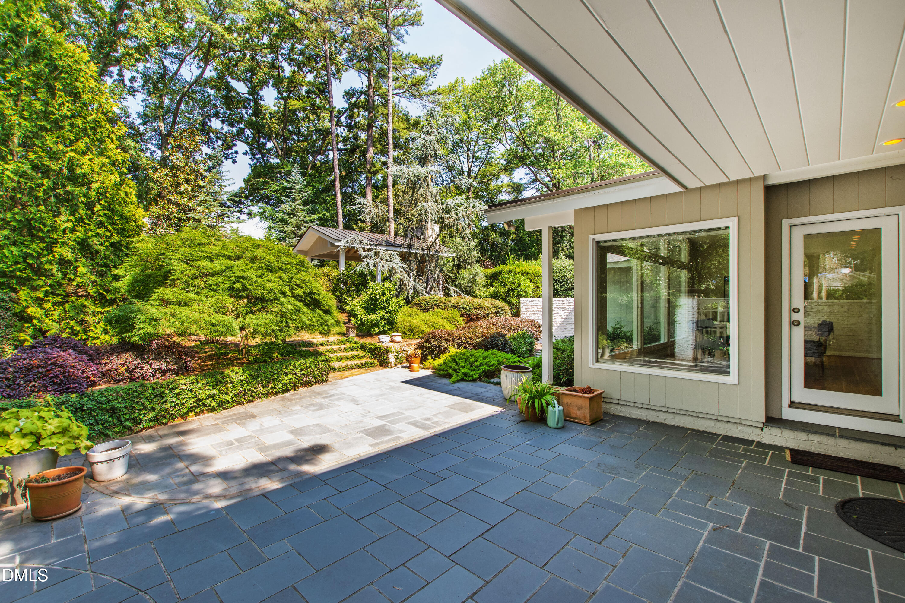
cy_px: 302
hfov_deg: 100.4
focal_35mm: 15
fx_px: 377
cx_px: 452
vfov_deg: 77.3
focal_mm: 10
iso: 200
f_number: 8
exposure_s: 1/50
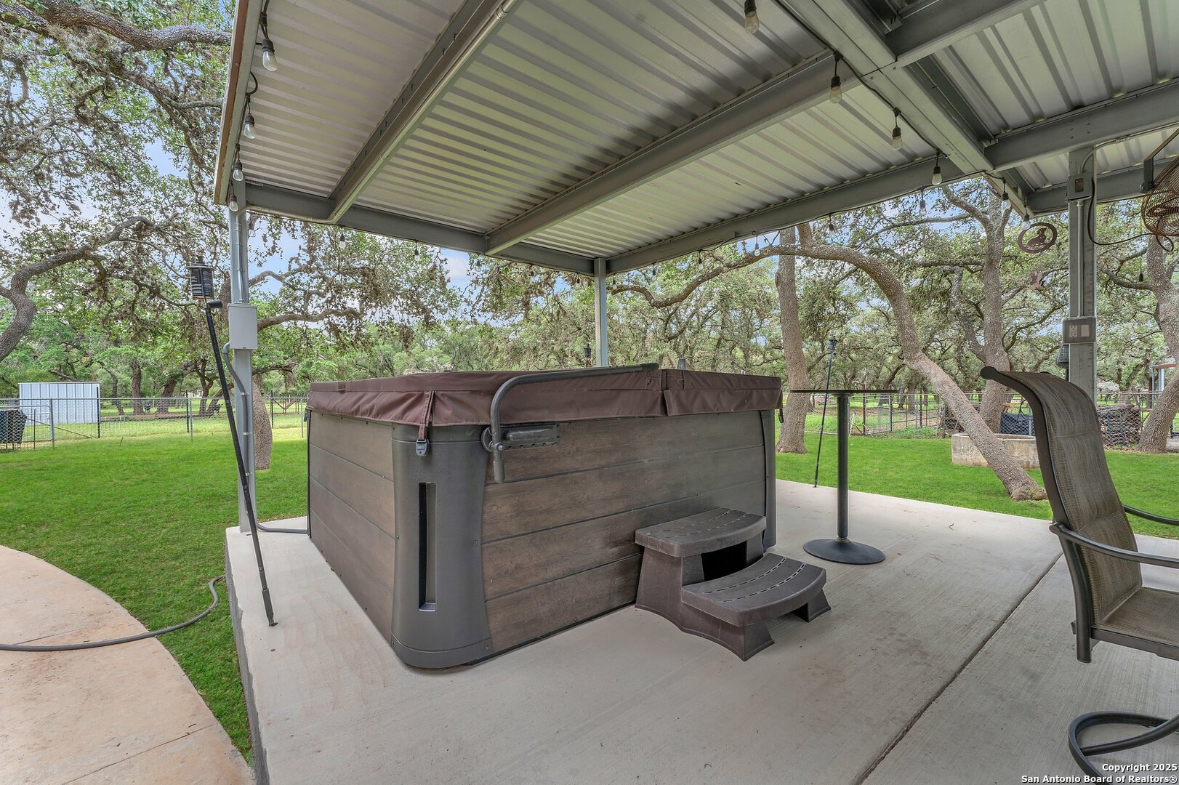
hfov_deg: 104.3
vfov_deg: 81.2
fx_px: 458
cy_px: 392
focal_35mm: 14
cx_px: 590
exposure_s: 1/60
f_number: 10
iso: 125
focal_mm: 14
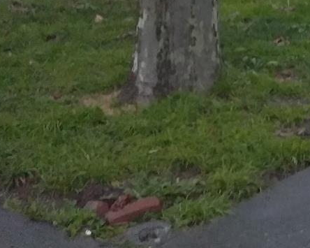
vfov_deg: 20.2
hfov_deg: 23.1
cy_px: -114
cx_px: 468
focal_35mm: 66
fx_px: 605
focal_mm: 3.46
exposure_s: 1/20
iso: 802
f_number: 2.2
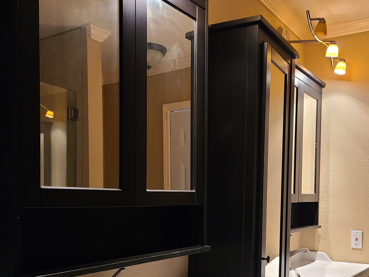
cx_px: 213
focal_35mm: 40
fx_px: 426
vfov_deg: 35.2
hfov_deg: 46.6
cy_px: 206
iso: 250
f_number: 1.8
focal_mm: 5.4
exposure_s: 1/40
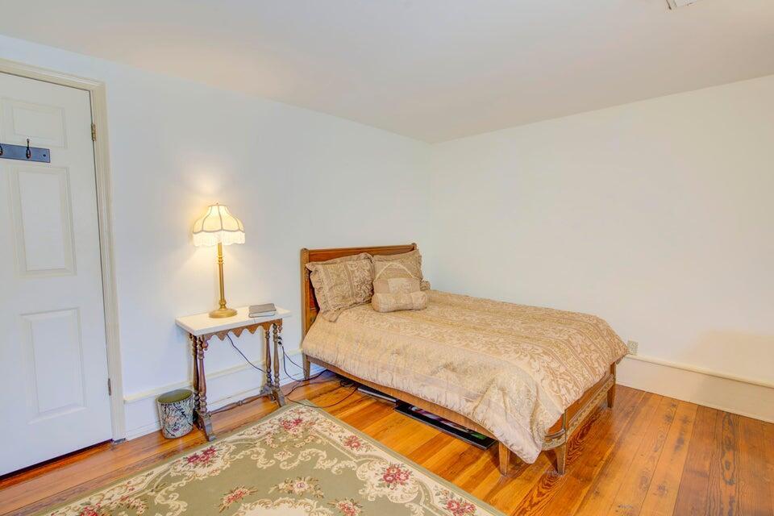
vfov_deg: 73.7
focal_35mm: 16
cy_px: 258
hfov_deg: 96.7
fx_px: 344
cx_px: 387
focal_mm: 16
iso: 400
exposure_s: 1/2.5
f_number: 8
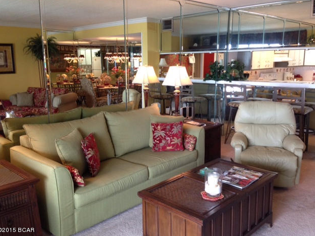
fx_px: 309
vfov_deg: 41.8
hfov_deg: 53.9
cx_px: 157
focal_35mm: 34
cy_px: 119
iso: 160
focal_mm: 4.13
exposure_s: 1/20
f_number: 2.4
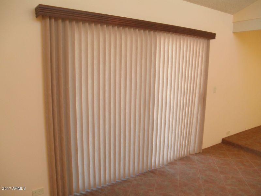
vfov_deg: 49.7
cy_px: 98
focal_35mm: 28
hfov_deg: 63.4
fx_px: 211
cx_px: 130
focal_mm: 5
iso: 125
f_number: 3
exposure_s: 1/30
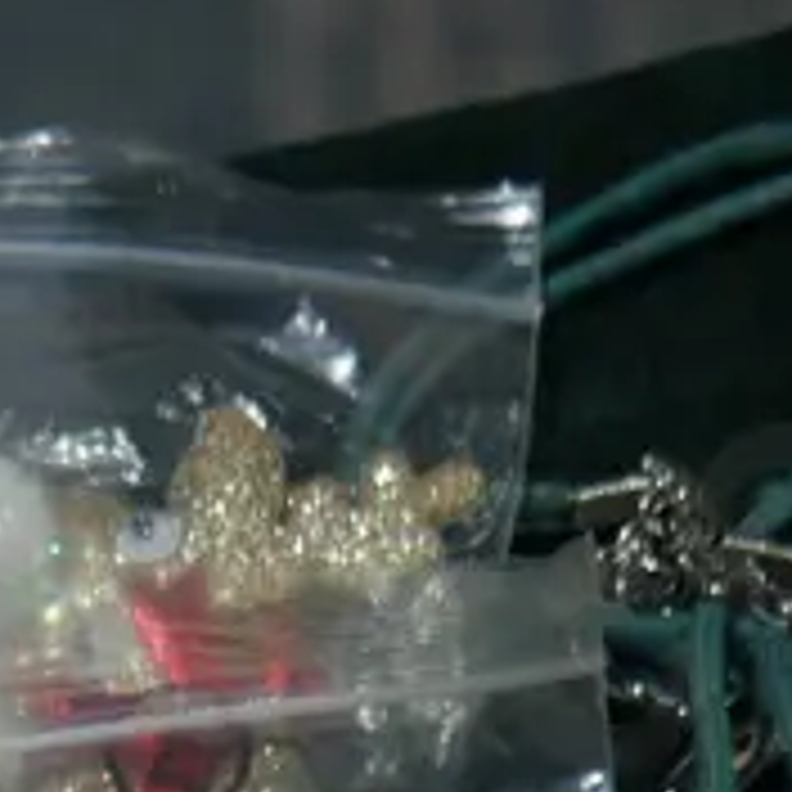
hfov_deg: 10.1
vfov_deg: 9.9
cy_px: 1526
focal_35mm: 165
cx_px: -549
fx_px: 4271
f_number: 4
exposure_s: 1/125
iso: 200
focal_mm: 16
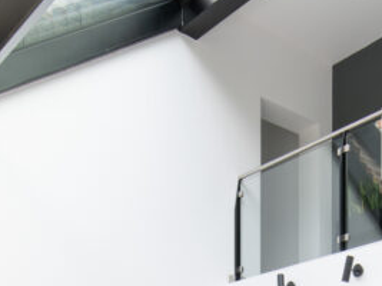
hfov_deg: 31.8
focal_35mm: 60
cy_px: 464
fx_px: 662
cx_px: 270
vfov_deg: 20.0
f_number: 8
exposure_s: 1/8
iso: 64
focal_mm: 16
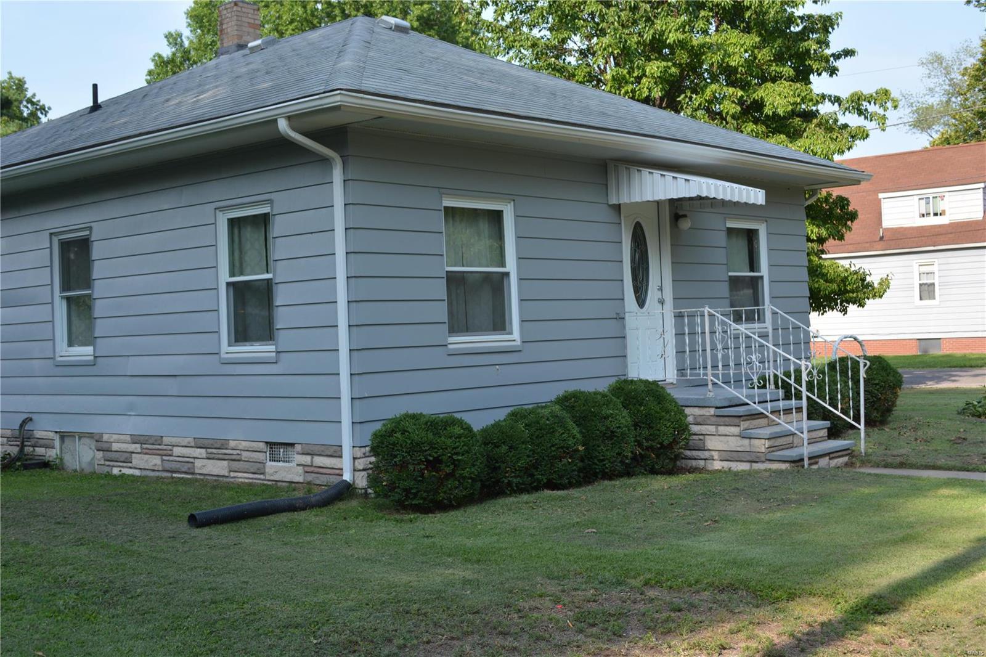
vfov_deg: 30.8
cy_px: 328
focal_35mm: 44
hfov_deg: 45.0
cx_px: 493
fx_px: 1191
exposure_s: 1/200
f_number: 7.1
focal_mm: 29
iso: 200
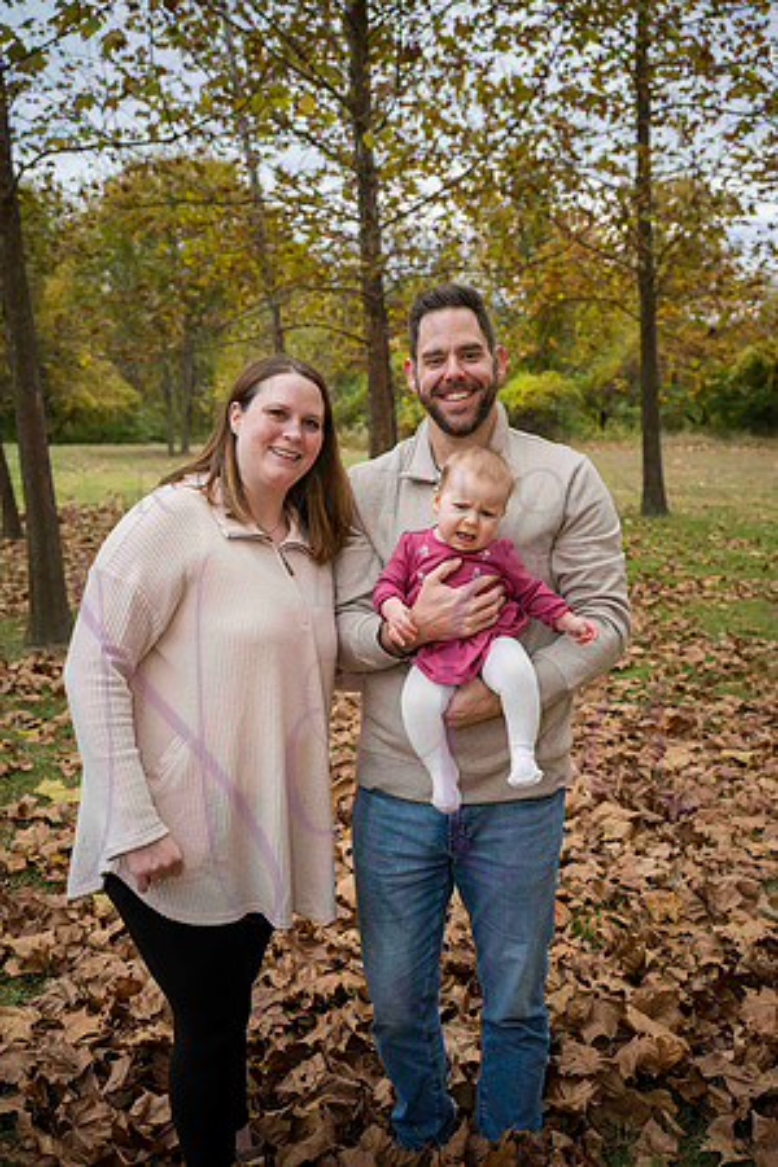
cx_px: 389
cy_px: 584
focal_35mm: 35
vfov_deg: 54.4
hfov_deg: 37.9
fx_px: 1134
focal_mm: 35
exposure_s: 1/640
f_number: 4
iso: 400
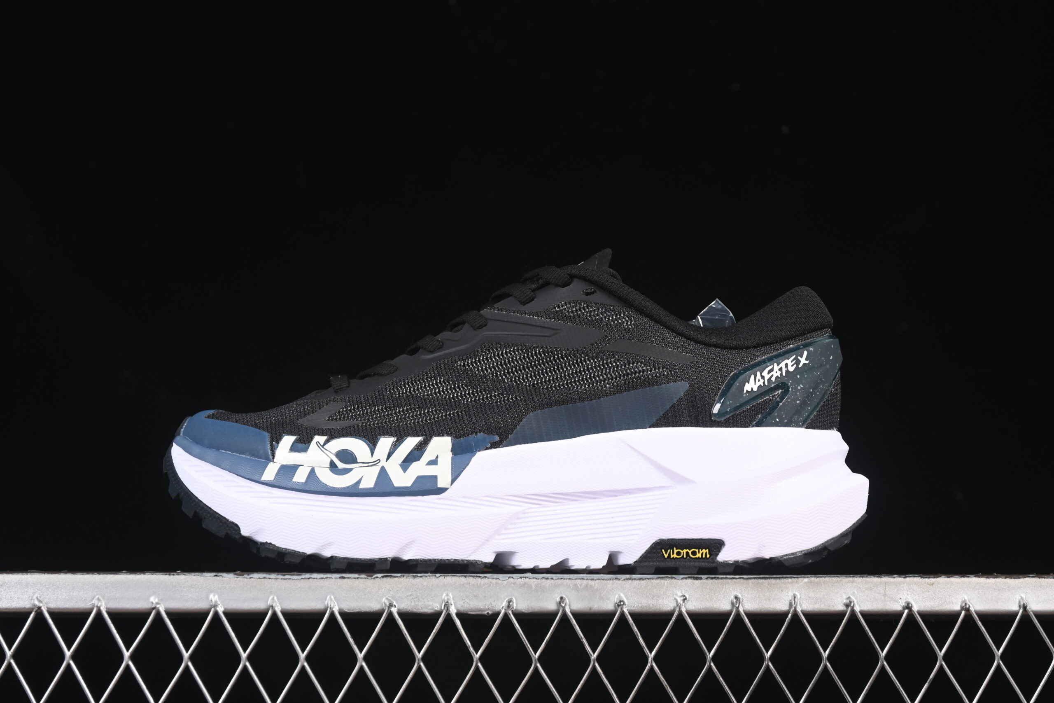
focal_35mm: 75
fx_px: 2196
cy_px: 352
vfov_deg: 18.2
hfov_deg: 27.0
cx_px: 527
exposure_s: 1/60
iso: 160
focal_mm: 50
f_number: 6.3
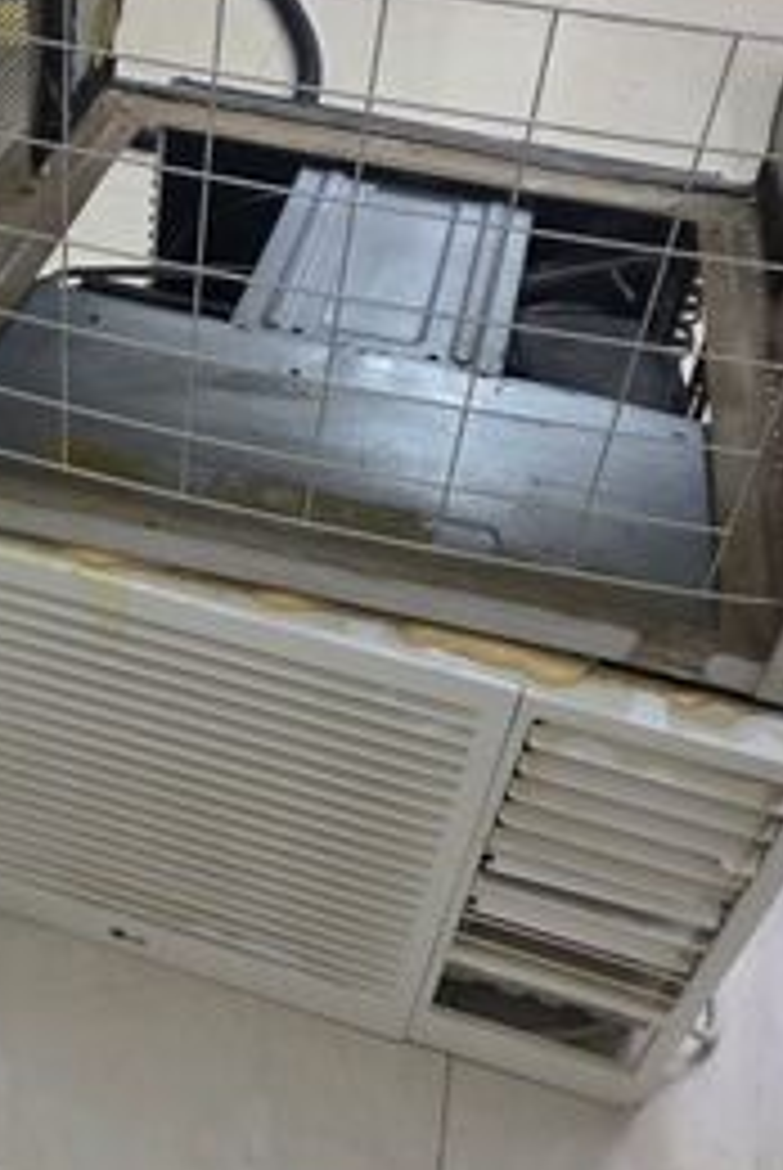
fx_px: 1367
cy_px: 529
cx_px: 196
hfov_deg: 31.4
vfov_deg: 46.3
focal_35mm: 42
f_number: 1.7
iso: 500
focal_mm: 6.3
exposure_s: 1/120
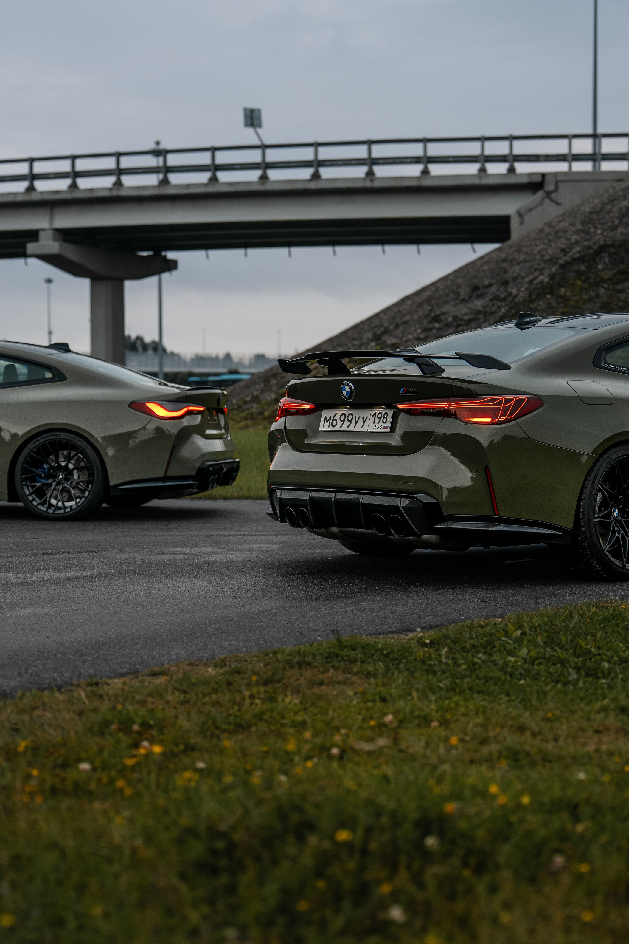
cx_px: 335
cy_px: 402
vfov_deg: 35.0
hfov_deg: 23.8
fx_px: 1494
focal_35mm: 57
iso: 250
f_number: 2
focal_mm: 47
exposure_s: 1/400
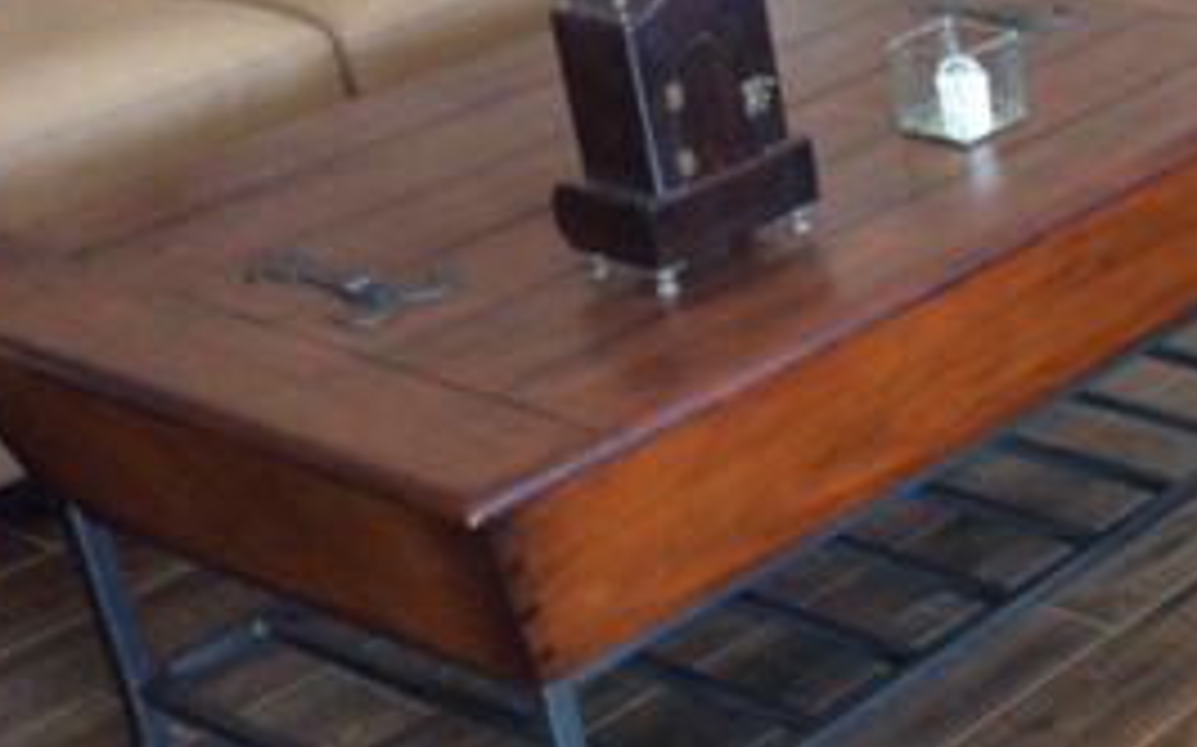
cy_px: 675
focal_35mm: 84
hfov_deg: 22.9
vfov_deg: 15.3
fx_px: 2739
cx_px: 1377
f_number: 2.4
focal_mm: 3.3
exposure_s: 1/24
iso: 100
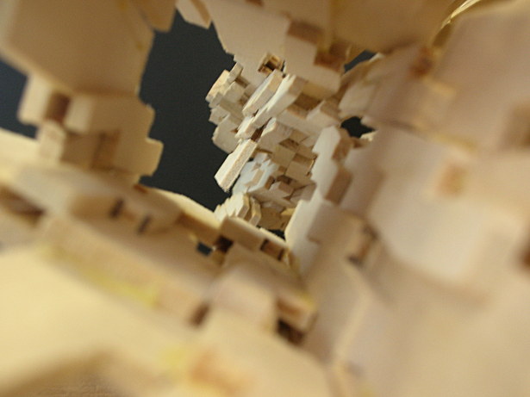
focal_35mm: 61
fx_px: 934
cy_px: 198
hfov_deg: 31.7
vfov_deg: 24.0
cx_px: 265
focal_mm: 10.1
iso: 72
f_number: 4
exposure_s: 1/4
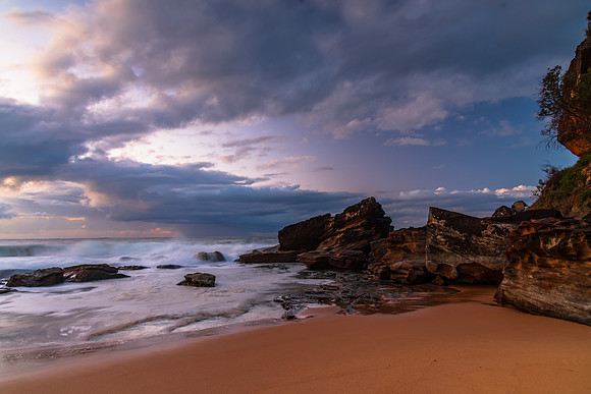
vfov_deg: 53.2
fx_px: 394
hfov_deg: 73.7
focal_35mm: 24
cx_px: 296
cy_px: 197
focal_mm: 24
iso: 250
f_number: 8
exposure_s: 1.6
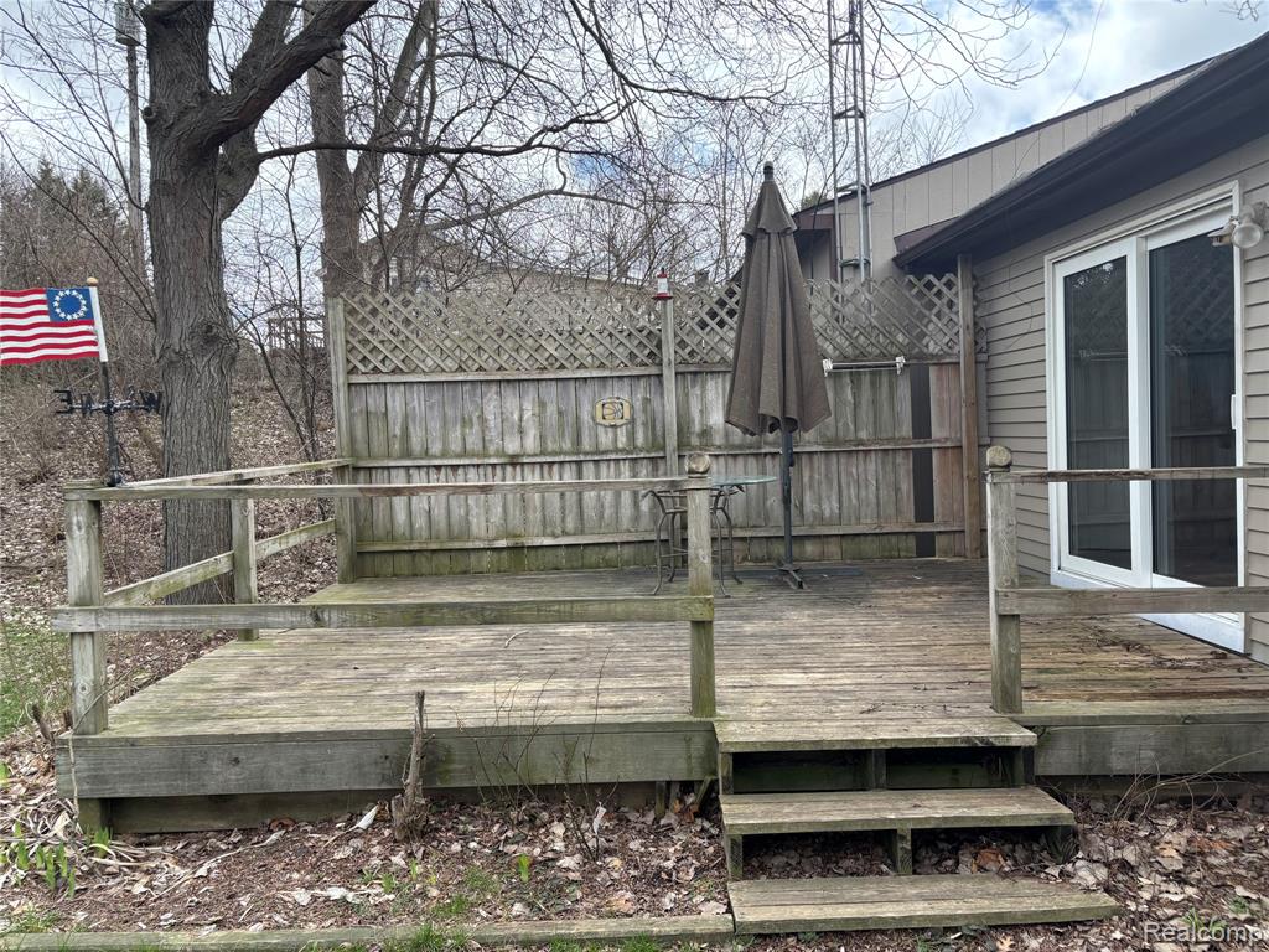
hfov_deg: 67.3
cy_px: 476
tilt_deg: -5.1
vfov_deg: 53.1
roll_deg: +1.4
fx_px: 953
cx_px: 634
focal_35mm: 26
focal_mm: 5.96
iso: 50
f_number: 1.6
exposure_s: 1/1016
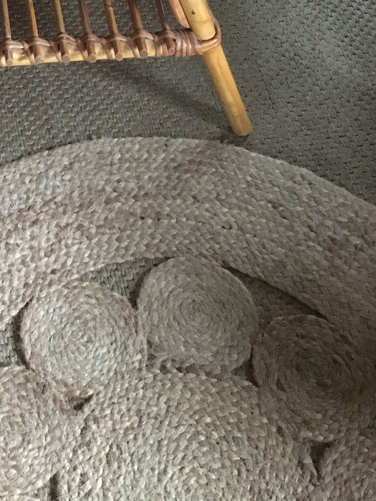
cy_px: -5
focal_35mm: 71
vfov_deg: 25.9
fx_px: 1028
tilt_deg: -49.4
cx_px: -58
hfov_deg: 19.6
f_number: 2.2
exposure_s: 1/17
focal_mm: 4.15
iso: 320
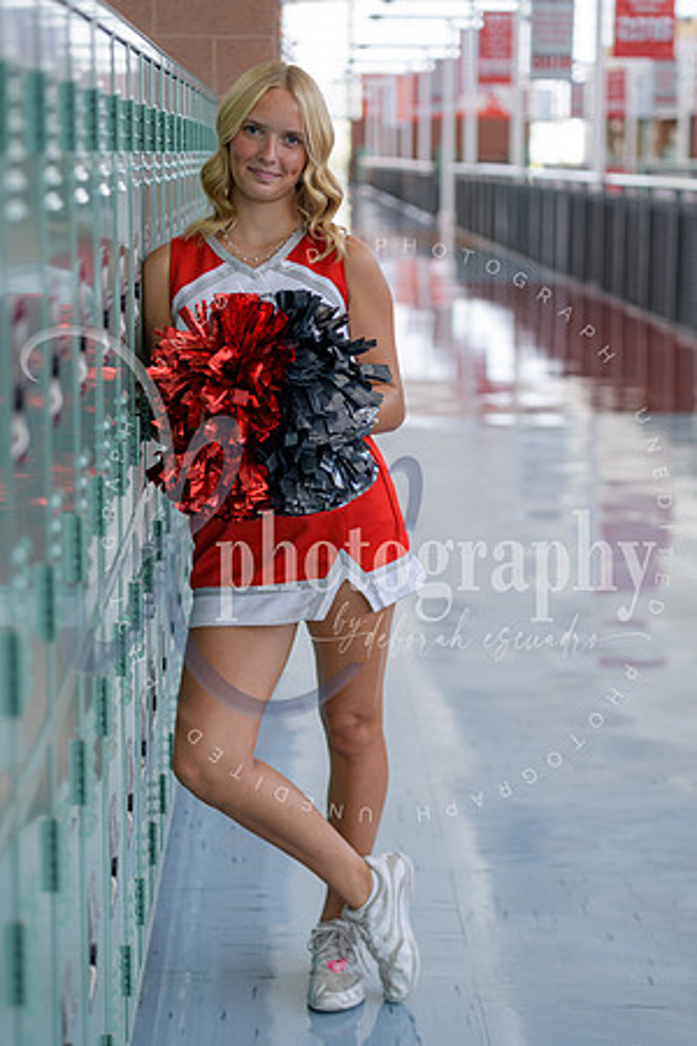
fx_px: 2033
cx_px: 348
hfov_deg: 19.5
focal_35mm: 70
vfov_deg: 28.8
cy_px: 523
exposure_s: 1/125
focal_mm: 70
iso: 250
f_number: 2.8
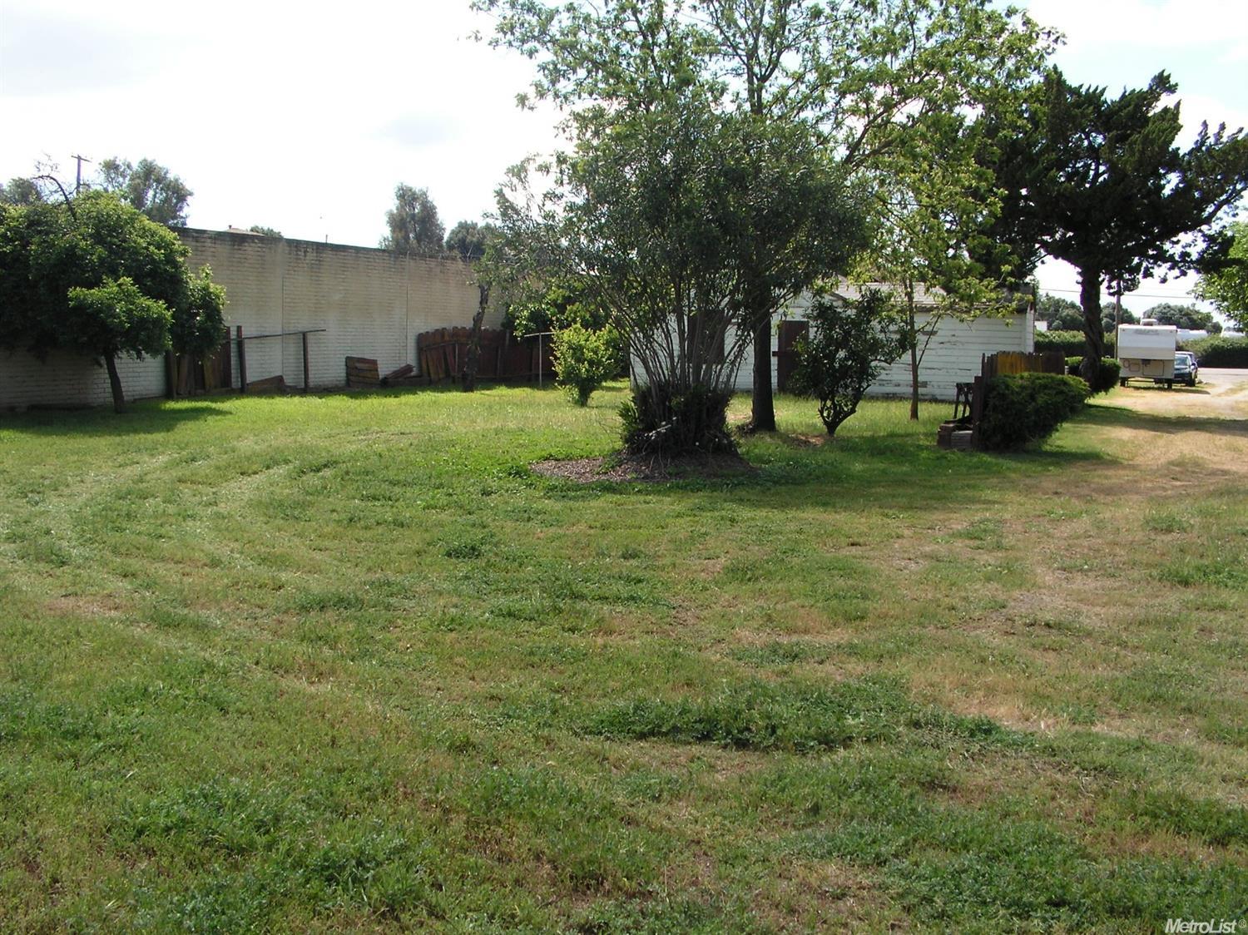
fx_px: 1297
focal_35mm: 36
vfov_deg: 39.6
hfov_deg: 51.4
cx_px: 624
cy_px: 468
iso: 50
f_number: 4.8
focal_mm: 6
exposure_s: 1/200
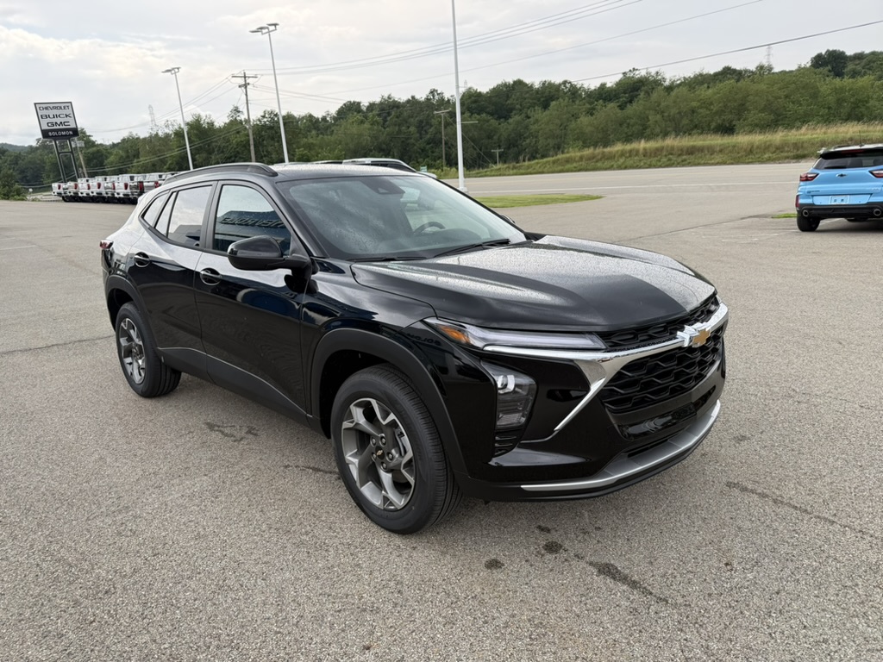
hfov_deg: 71.6
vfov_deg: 56.8
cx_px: 442
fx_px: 612
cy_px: 331
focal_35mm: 24
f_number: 1.78
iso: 80
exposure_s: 1/622
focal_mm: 6.76
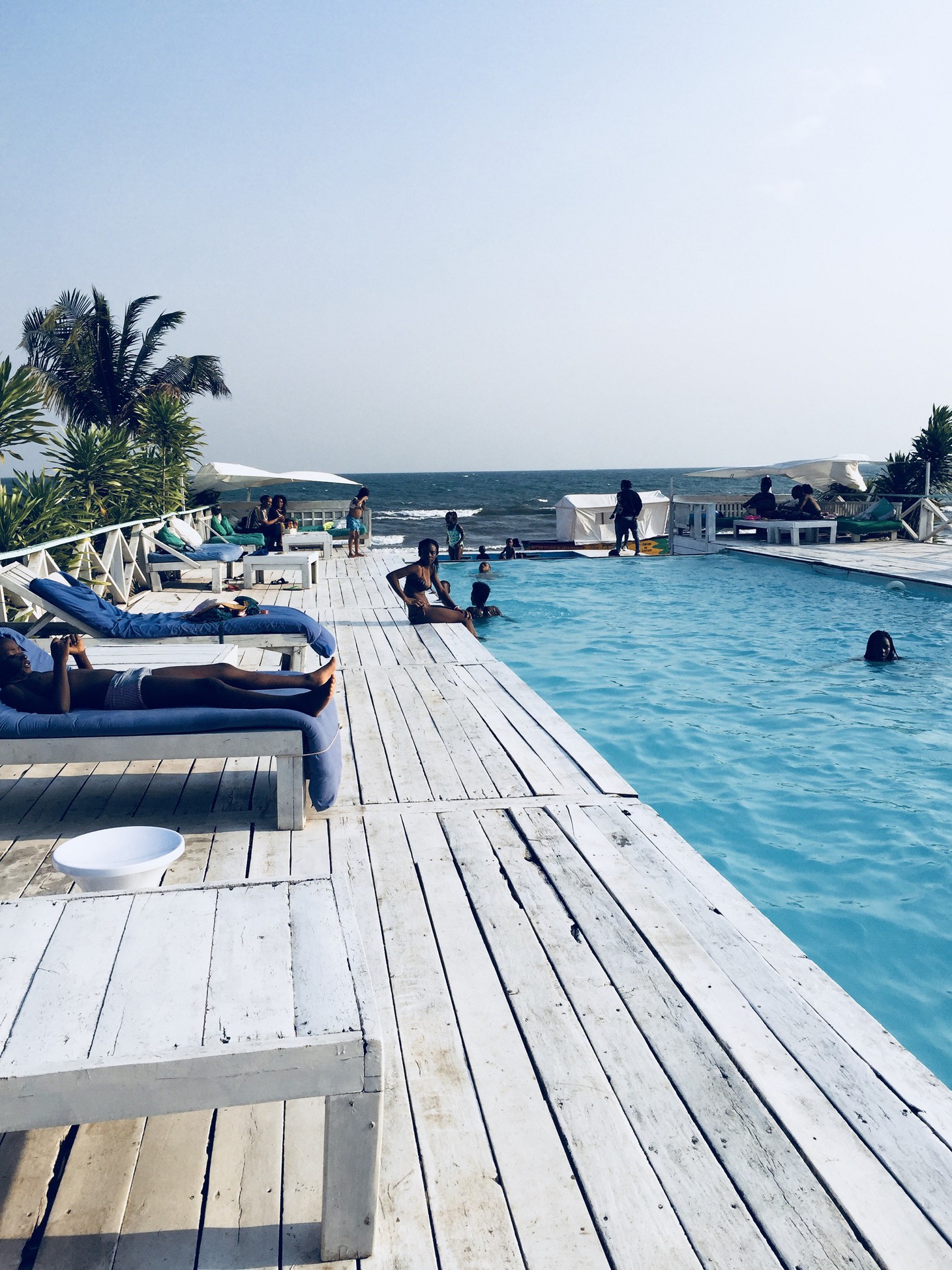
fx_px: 1064
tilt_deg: -7.0
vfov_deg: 61.7
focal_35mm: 29
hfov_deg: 48.2
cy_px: 635
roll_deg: +2.0
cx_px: 476
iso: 32
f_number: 2.2
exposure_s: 1/1980
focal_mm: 4.15
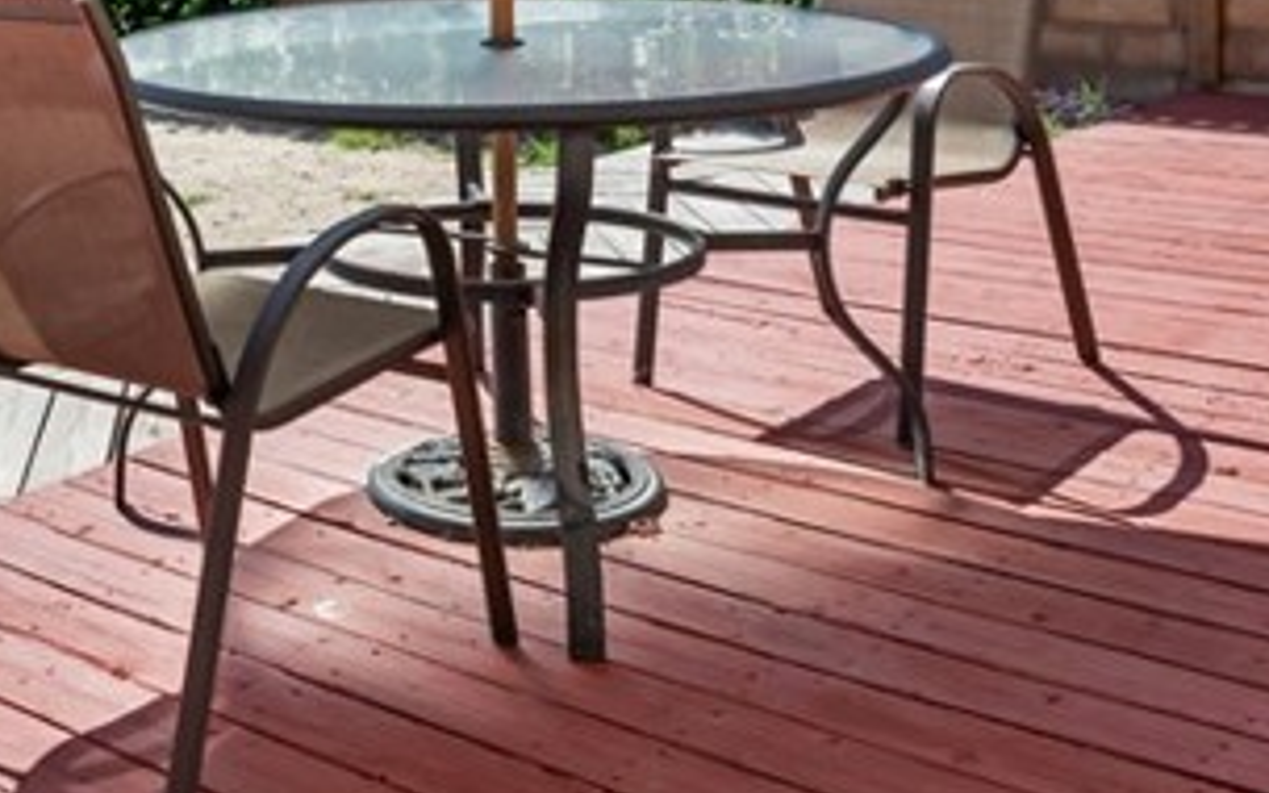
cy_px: -142
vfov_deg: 21.9
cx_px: 179
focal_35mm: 55
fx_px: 1902
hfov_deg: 35.2
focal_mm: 16
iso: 64
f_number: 8
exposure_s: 1/500
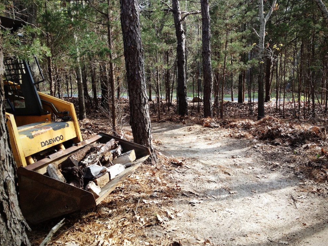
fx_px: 341
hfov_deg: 51.4
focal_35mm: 36
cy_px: 122
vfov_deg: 39.7
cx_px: 165
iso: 64
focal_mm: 4.28
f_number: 2.4
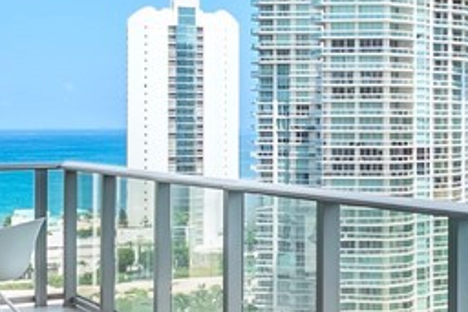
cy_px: 102
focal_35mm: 86
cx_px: 685
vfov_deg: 15.9
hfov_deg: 20.5
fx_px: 1119
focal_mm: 13
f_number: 8
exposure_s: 1/200
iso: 100
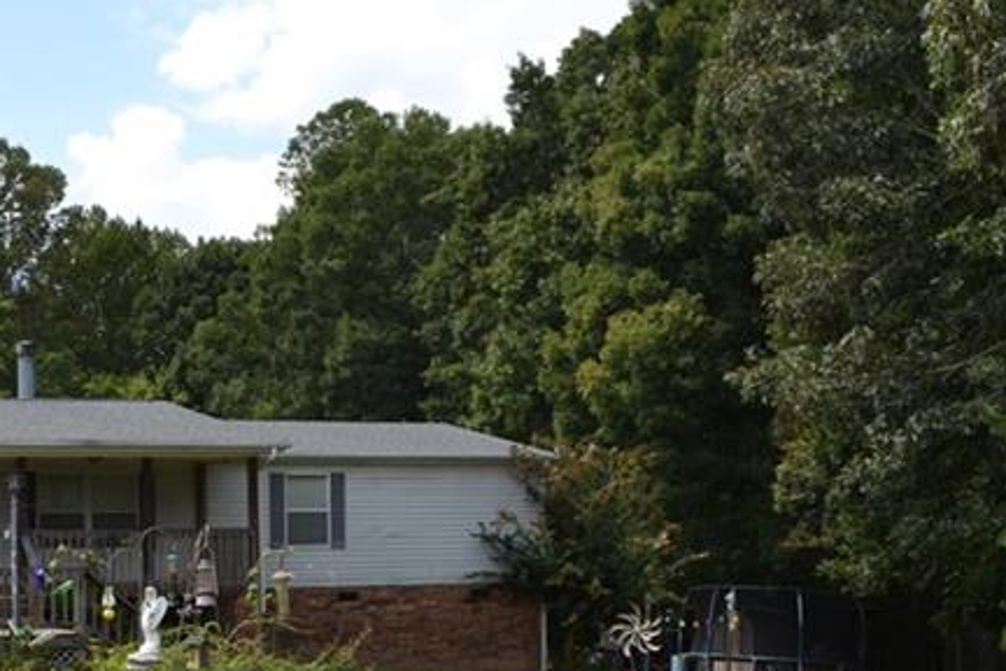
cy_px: 475
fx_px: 1788
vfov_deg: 21.1
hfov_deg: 29.7
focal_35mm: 64
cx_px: 51
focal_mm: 18
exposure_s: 1/200
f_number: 8
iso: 100
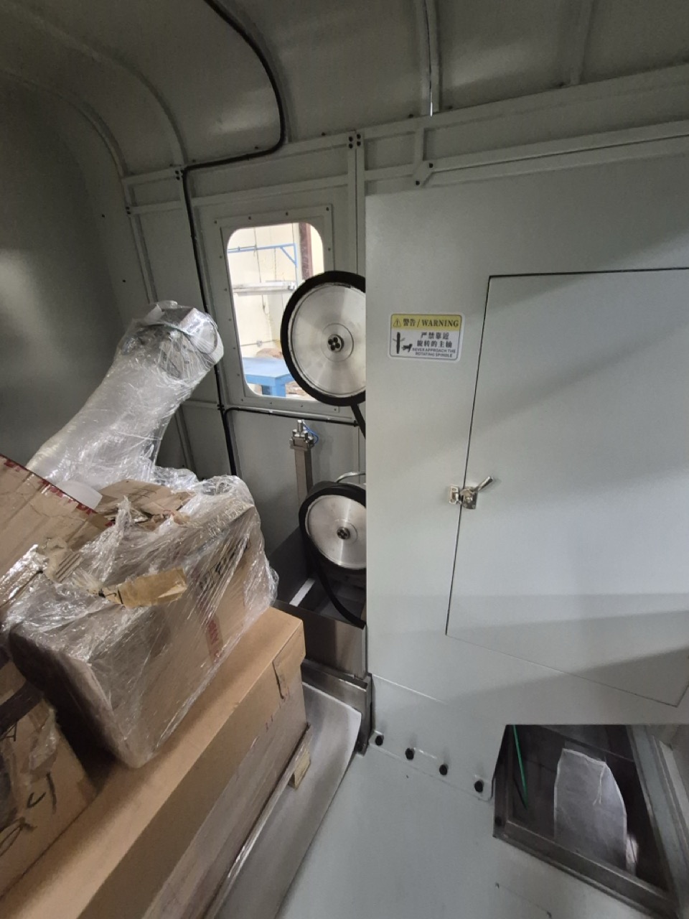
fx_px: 345
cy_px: 460
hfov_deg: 89.9
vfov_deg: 106.2
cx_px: 344
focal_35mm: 13
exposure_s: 1/60
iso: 1000
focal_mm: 1.74
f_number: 2.2
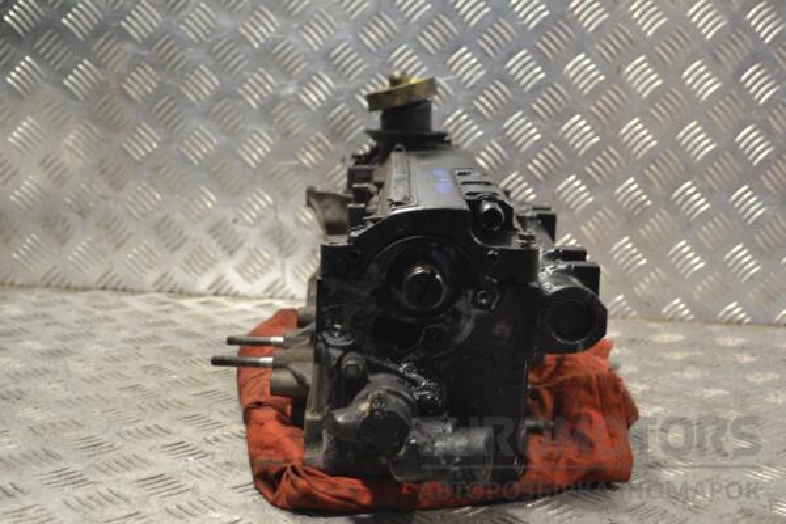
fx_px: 1146
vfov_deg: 25.8
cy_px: 262
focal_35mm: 52
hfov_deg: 37.9
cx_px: 393
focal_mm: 35
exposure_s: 1/30
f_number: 5
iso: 250
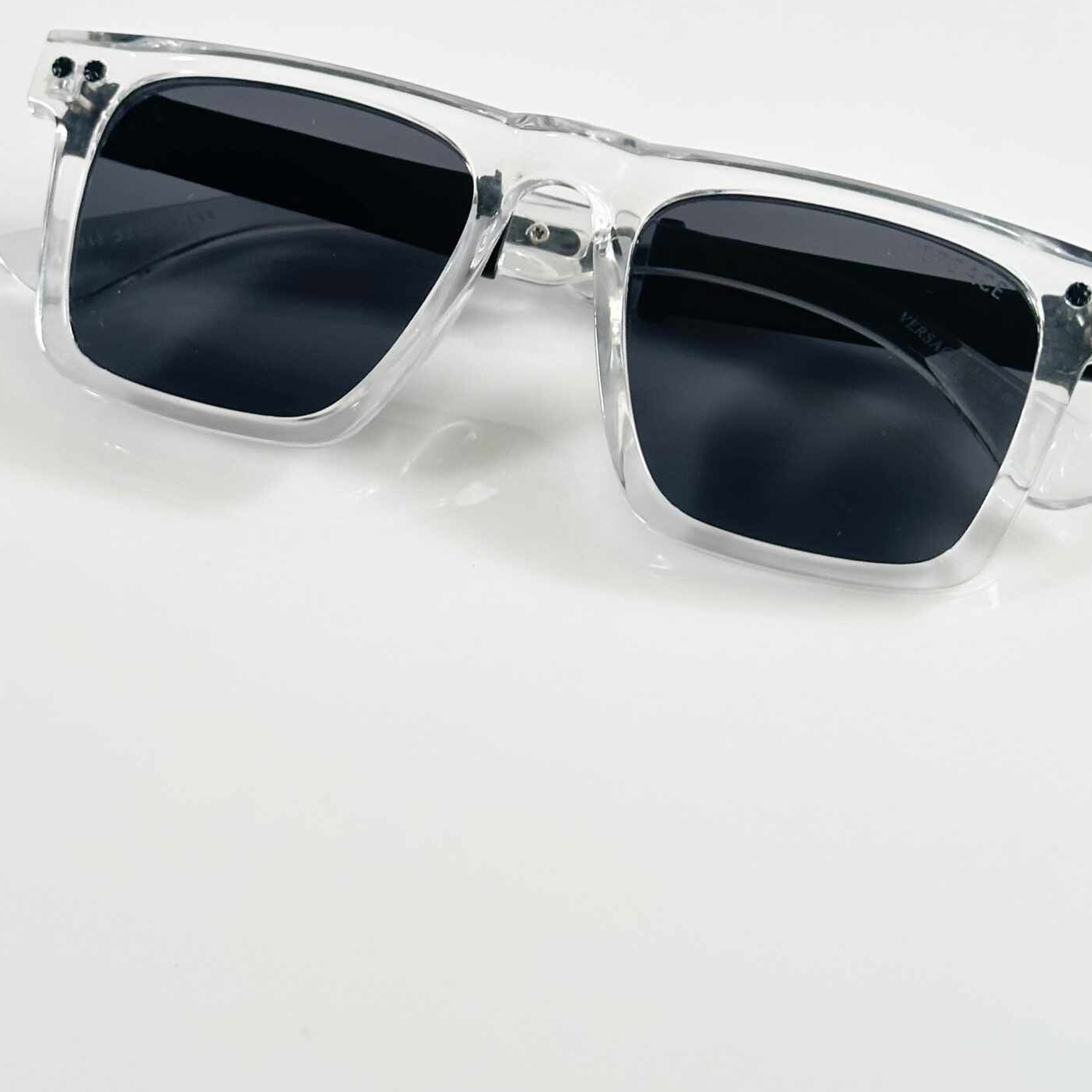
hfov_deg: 22.2
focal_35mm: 78
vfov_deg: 22.0
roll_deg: +1.0
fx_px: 2784
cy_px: 309
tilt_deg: -42.9
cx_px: 512
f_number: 1.78
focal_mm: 6.86
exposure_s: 1/121
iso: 80
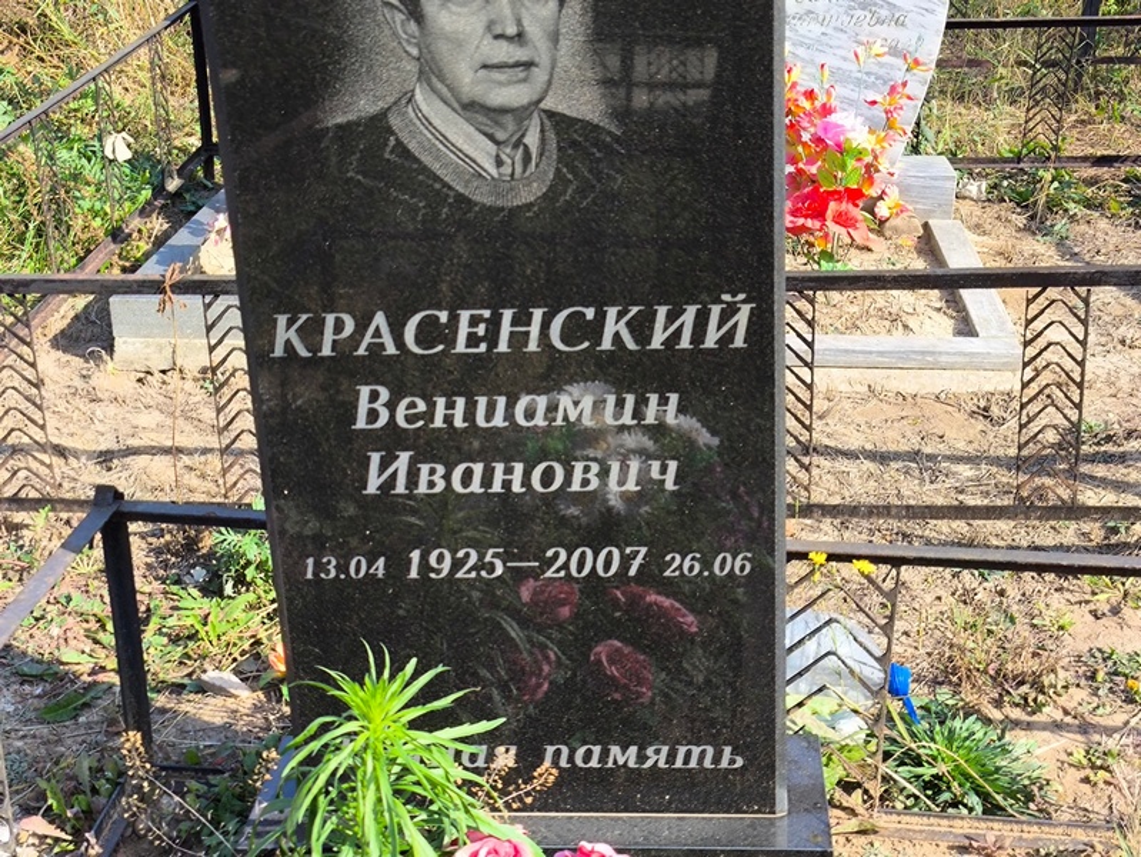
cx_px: 570
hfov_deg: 38.2
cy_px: 428
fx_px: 1649
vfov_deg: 29.1
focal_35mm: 50
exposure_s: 1/624
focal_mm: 4.71
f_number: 1.7
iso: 50
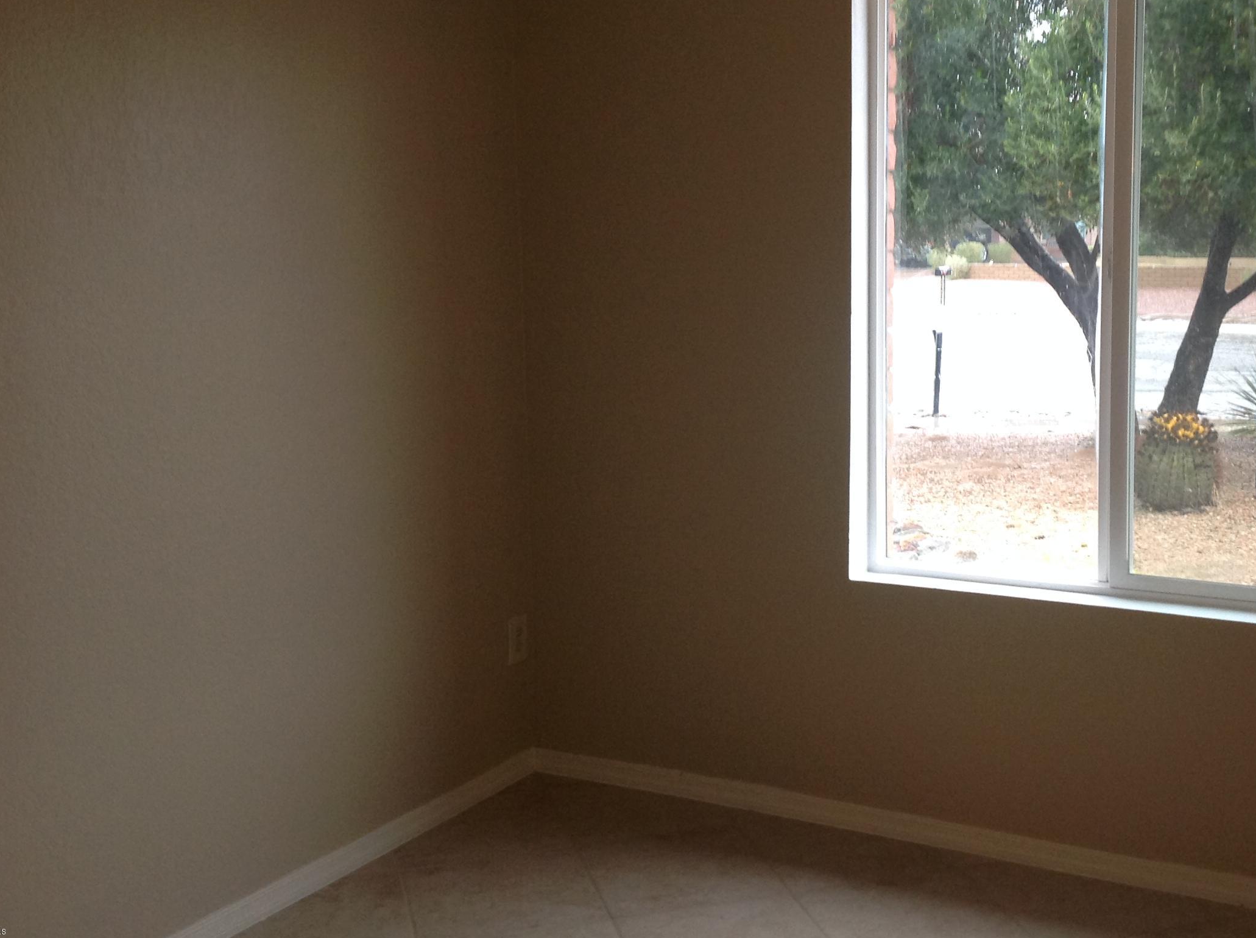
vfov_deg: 32.7
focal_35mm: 44
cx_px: 738
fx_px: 1594
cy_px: 379
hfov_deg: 42.8
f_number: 2.4
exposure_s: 1/15
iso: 125
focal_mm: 4.28
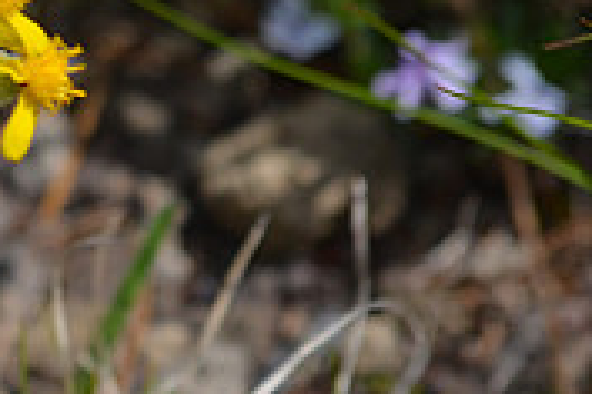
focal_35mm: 836
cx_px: -251
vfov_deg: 1.6
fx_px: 13746
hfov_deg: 2.5
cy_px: 304
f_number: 7.1
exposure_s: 1/1600
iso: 400
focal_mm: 170
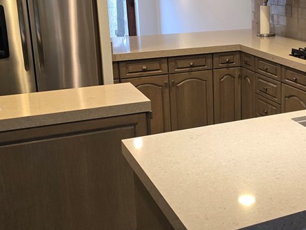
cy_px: 88
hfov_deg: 34.7
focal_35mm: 53
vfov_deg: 27.4
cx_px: 256
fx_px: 469
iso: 400
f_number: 1.7
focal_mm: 6.3
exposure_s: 1/120
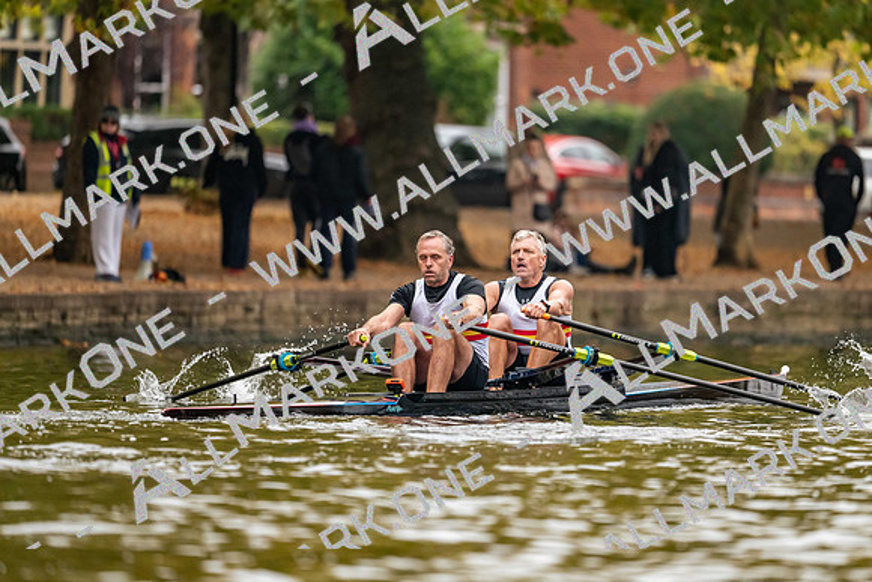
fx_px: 9691
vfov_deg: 3.4
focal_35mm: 400
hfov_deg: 5.2
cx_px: 436
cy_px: 291
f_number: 4.5
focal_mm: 400
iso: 2800
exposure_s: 1/2500
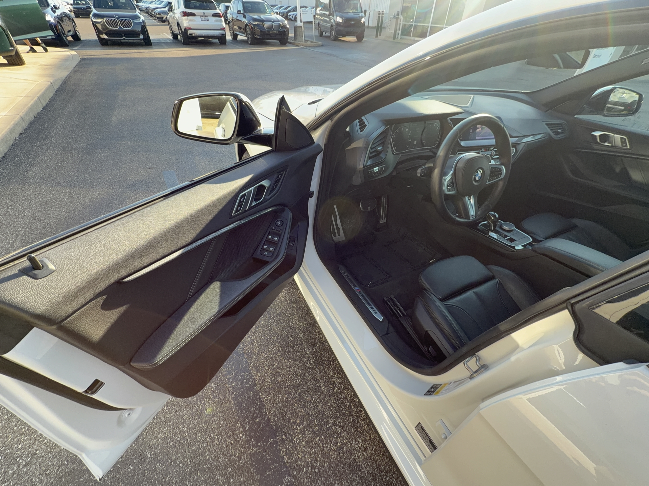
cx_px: 324
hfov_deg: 98.2
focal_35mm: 15
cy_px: 243
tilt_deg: -41.7
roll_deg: -2.6
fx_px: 281
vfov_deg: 81.7
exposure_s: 1/103
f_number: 2.2
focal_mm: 2.22
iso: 32
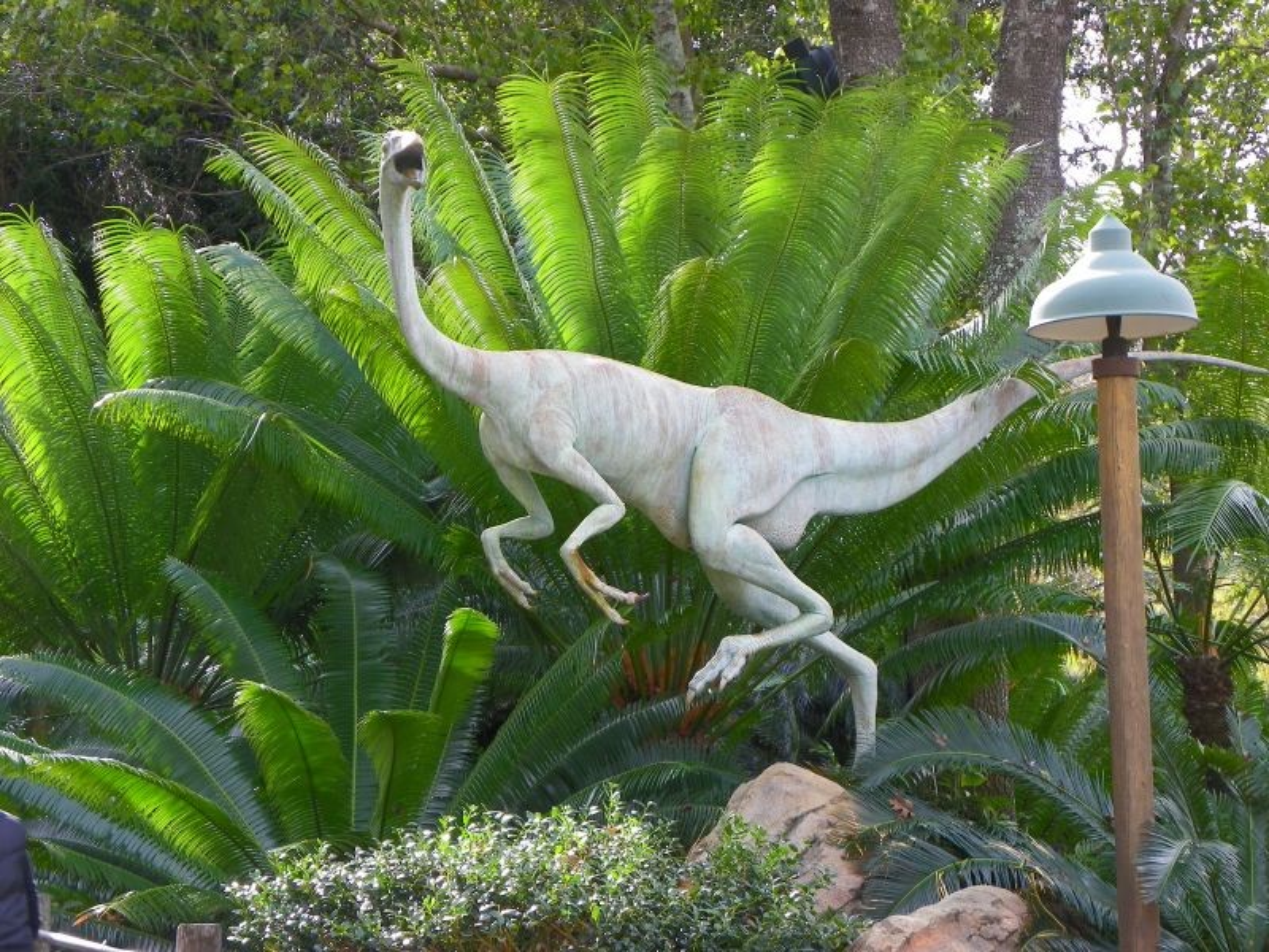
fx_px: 3483
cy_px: 476
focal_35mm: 95
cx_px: 634
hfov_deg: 20.7
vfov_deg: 15.6
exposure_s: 1/50
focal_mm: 16.9
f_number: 4
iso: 64
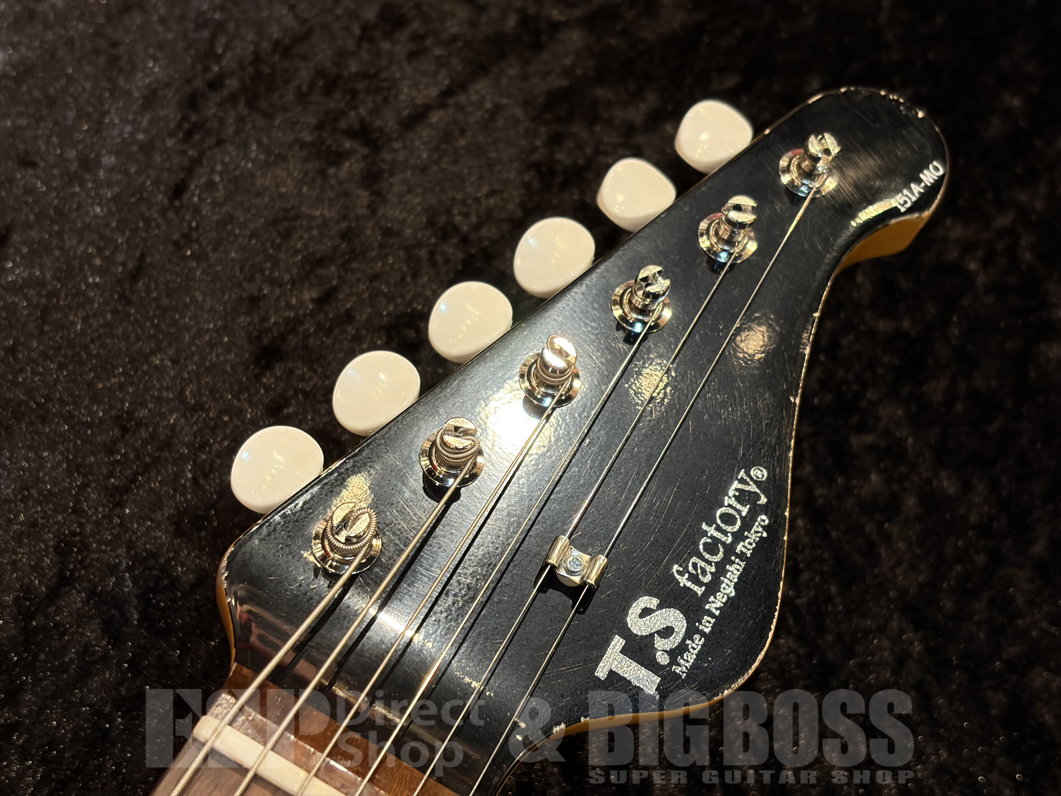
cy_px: 398
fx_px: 1594
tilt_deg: -56.9
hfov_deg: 36.8
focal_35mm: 52
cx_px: 530
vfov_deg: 28.0
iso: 125
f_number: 1.6
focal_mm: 5.96
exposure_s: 1/40
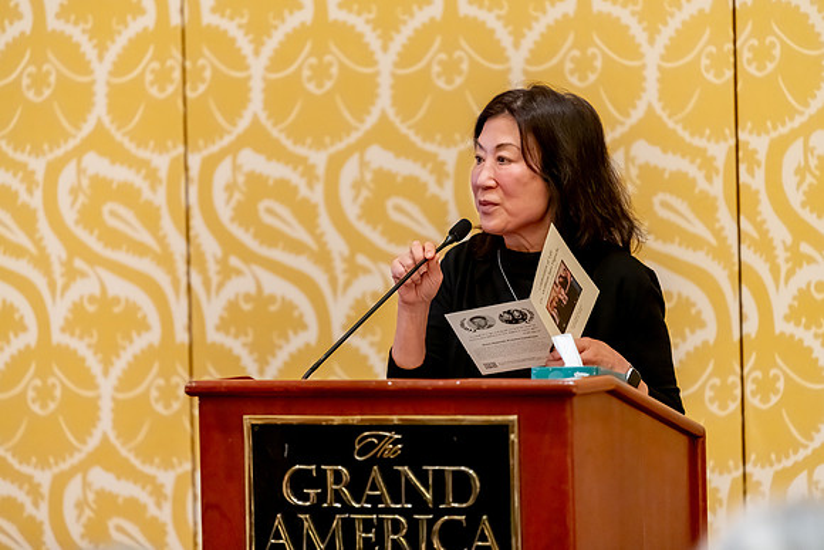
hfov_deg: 9.7
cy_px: 266
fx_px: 4850
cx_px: 412
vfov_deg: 6.5
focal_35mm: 212
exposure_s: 1/160
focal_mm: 200
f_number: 2.8
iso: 6400
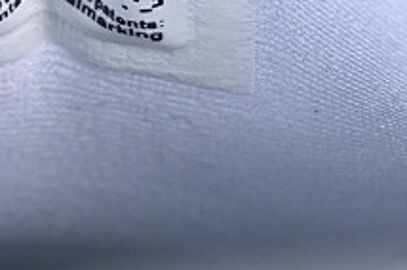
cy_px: -32
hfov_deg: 5.4
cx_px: -29
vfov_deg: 3.6
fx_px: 4278
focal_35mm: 379
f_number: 7.1
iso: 160
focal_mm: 50
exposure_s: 1/80
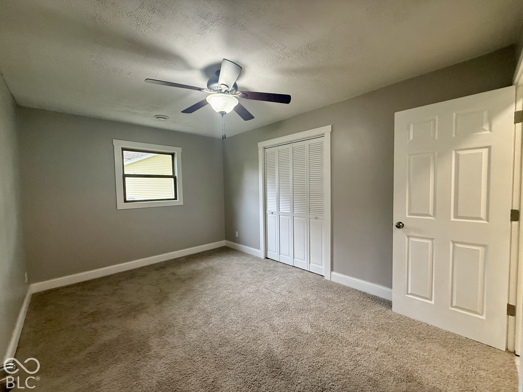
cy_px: 196
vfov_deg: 85.7
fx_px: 212
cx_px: 262
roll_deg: +1.1
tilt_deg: -2.4
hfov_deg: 102.1
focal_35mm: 14
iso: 320
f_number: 2.2
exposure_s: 1/120
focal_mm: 2.22
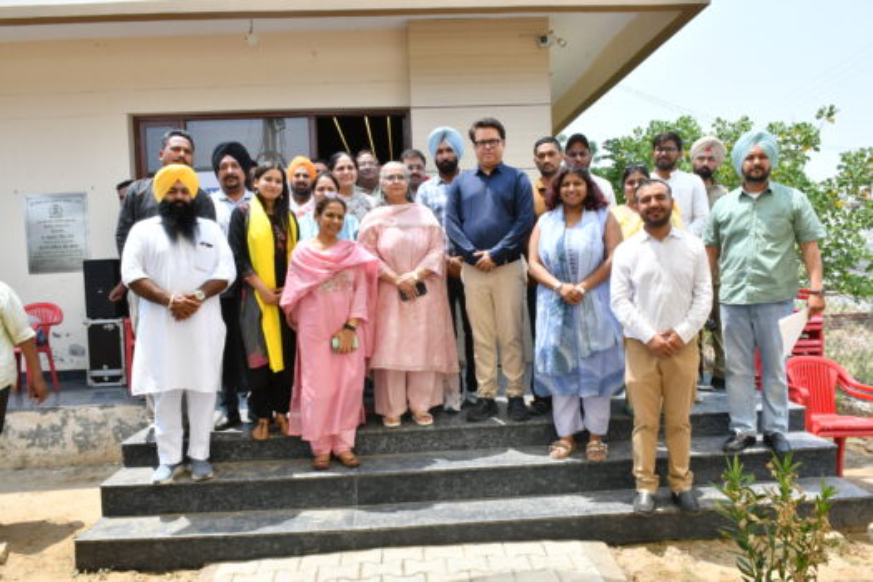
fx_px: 655
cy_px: 291
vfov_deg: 47.9
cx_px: 436
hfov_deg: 67.4
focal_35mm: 27
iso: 500
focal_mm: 18
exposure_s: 1/125
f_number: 13
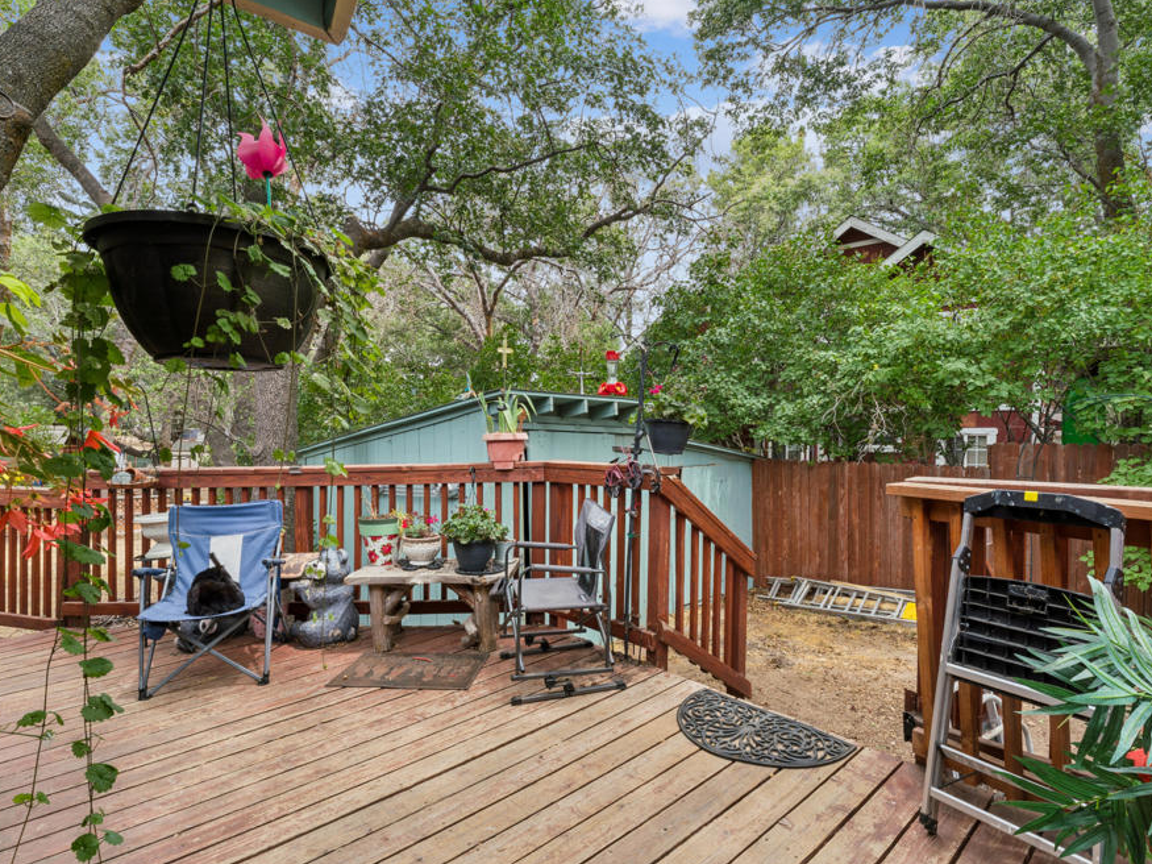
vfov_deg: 71.2
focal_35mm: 18
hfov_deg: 87.4
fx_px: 603
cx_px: 591
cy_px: 431
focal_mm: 16.1
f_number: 22
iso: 100
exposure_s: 1/6
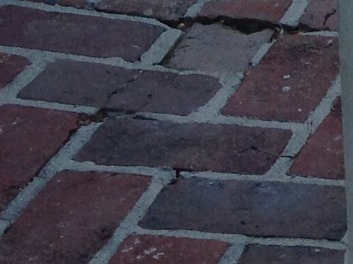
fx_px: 1793
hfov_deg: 10.0
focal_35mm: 176
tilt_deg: -23.4
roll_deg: -4.2
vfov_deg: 8.3
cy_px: -98
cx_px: 822
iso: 50
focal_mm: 4.28
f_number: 2.4
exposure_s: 1/451
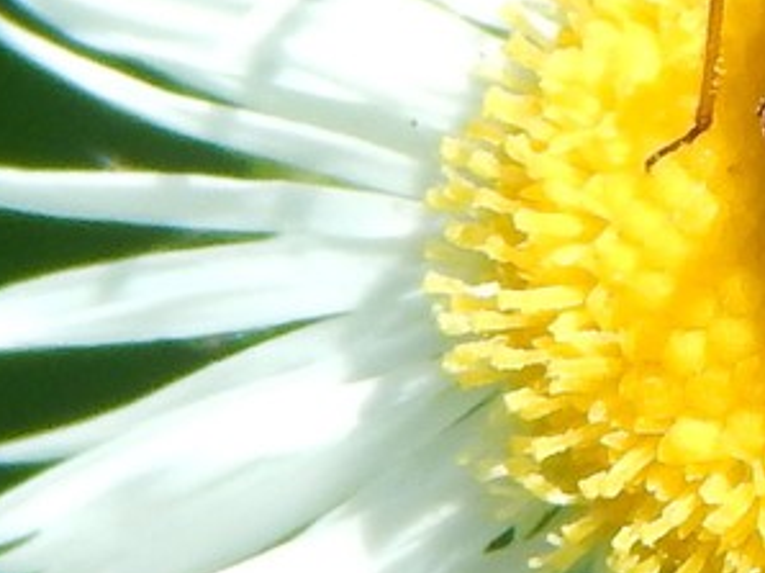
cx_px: 959
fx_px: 4748
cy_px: -131
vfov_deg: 6.8
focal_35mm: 215
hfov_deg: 9.1
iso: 125
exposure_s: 1/640
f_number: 4.2
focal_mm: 13.5
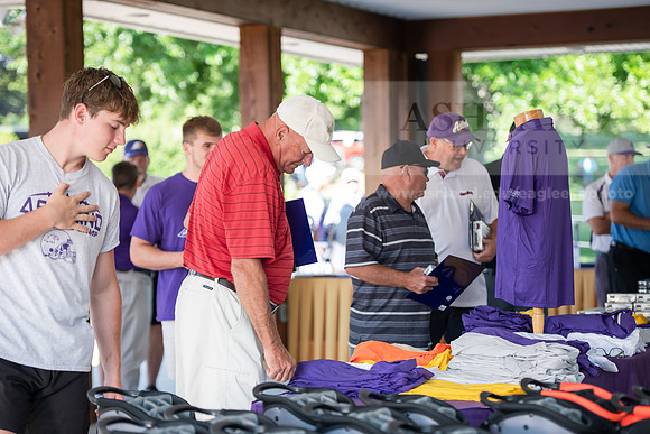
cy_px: 217
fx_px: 1806
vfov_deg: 13.7
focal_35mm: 100
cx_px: 325
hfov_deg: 20.4
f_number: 3.2
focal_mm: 100
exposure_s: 1/320
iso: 320
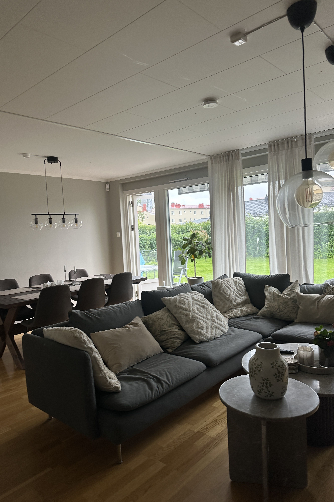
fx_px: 348
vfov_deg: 71.5
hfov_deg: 51.3
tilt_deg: -4.1
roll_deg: +1.3
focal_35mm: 25
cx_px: 161
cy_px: 251
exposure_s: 1/121
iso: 80
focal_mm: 6.86
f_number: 1.78
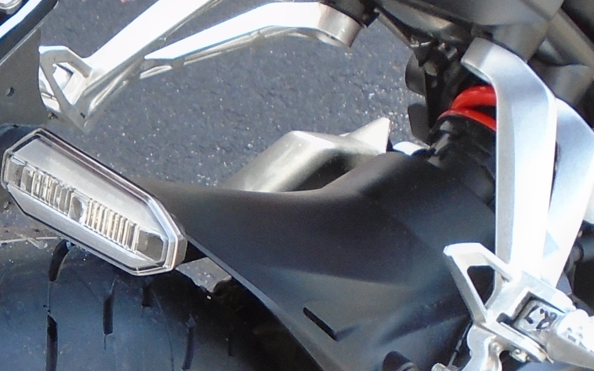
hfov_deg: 16.0
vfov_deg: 10.2
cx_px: -59
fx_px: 2056
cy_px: 412
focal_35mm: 127
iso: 100
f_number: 3.5
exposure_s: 1/100
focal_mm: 5.5
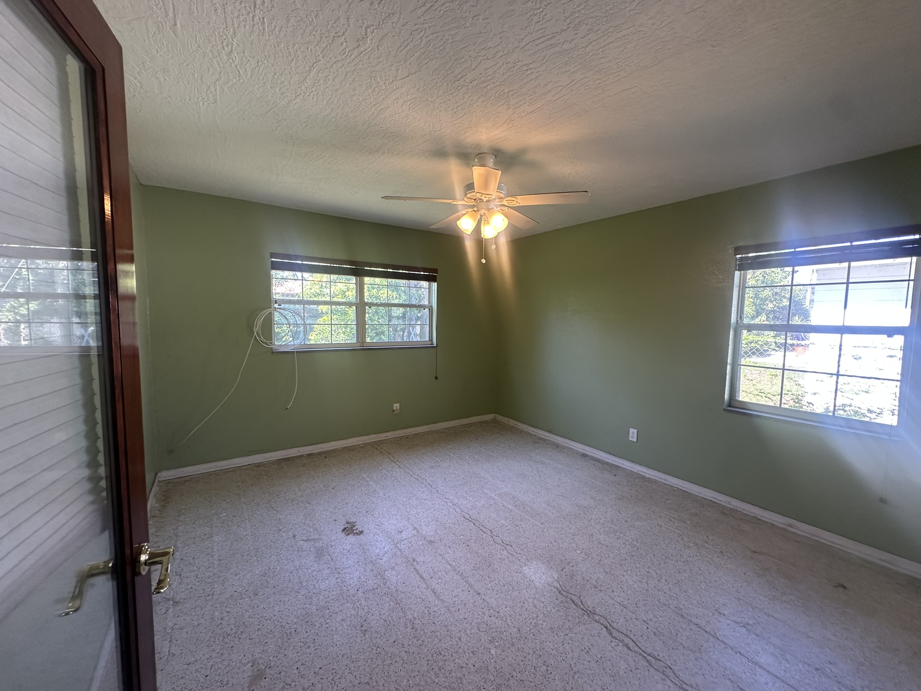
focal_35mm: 14
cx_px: 460
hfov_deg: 102.1
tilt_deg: -5.7
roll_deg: -1.2
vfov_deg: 85.7
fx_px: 372
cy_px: 346
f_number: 2.2
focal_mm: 2.22
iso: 160
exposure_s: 1/120
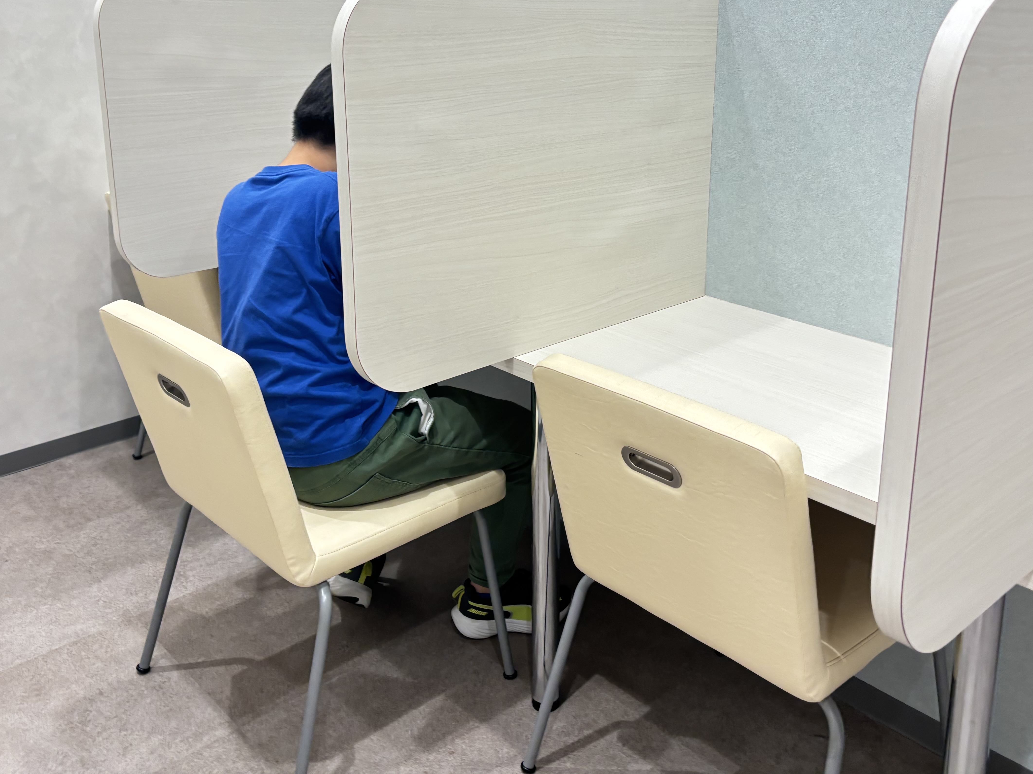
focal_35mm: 35
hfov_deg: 52.6
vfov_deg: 40.2
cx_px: 520
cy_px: 257
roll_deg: -2.5
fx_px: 1044
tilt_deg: -14.1
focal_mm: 5.96
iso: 125
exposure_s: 1/60
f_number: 1.6
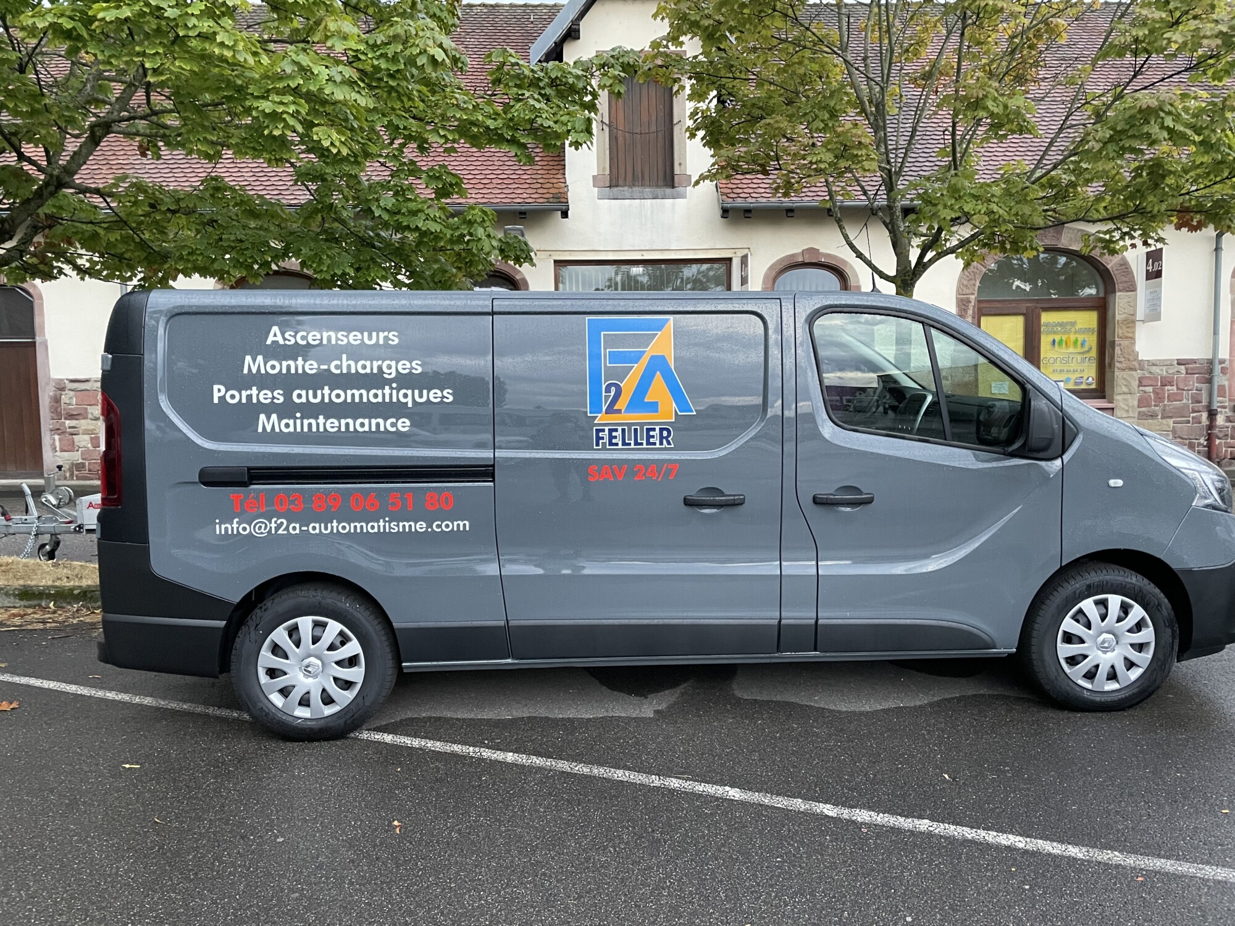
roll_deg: +1.2
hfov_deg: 67.3
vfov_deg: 53.1
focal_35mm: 26
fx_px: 928
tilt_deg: -3.8
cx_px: 618
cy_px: 463
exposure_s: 1/59
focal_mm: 4.2
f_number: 1.6
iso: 500
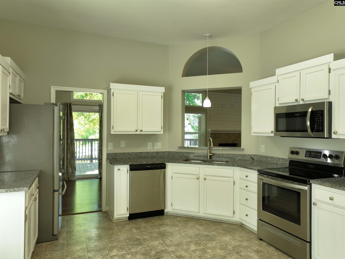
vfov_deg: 56.8
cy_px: 130
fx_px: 239
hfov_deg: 71.6
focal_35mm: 24
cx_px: 172
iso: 100
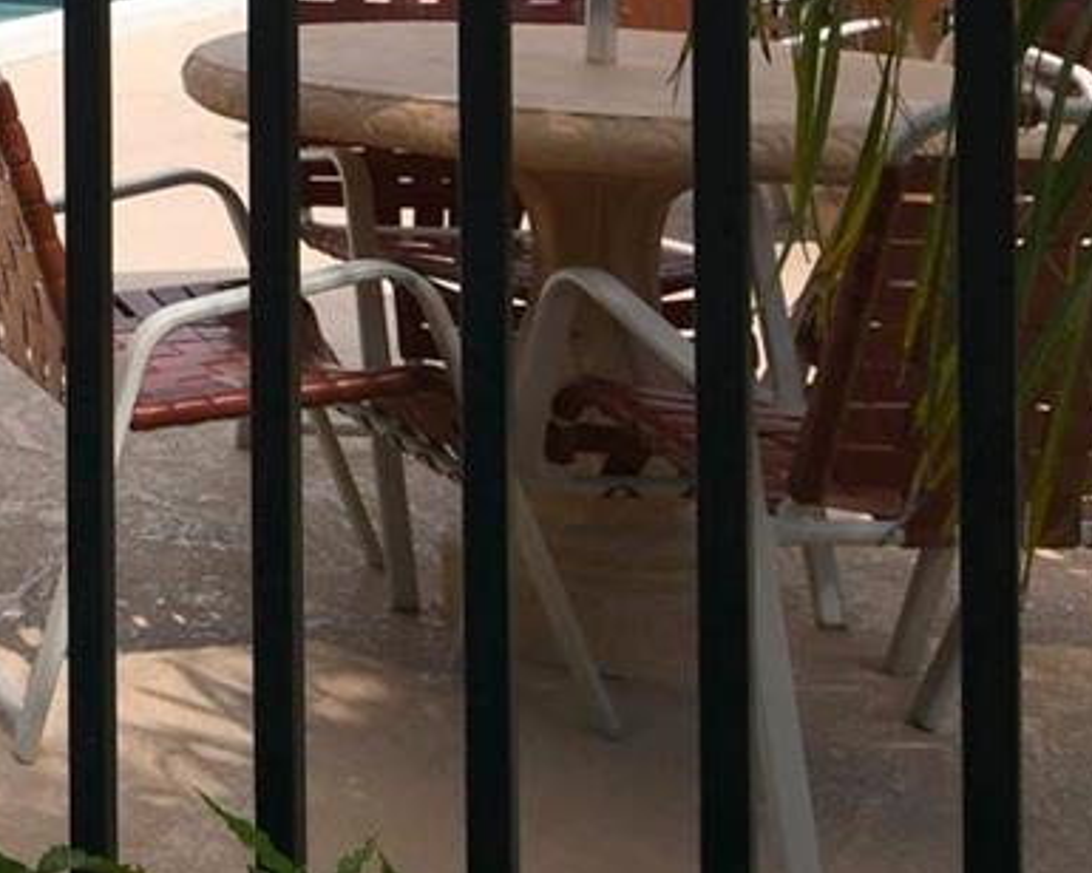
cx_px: -661
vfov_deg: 19.3
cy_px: -232
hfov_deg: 20.8
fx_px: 2392
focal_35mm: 74
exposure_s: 1/250
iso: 100
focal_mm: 13
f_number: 8
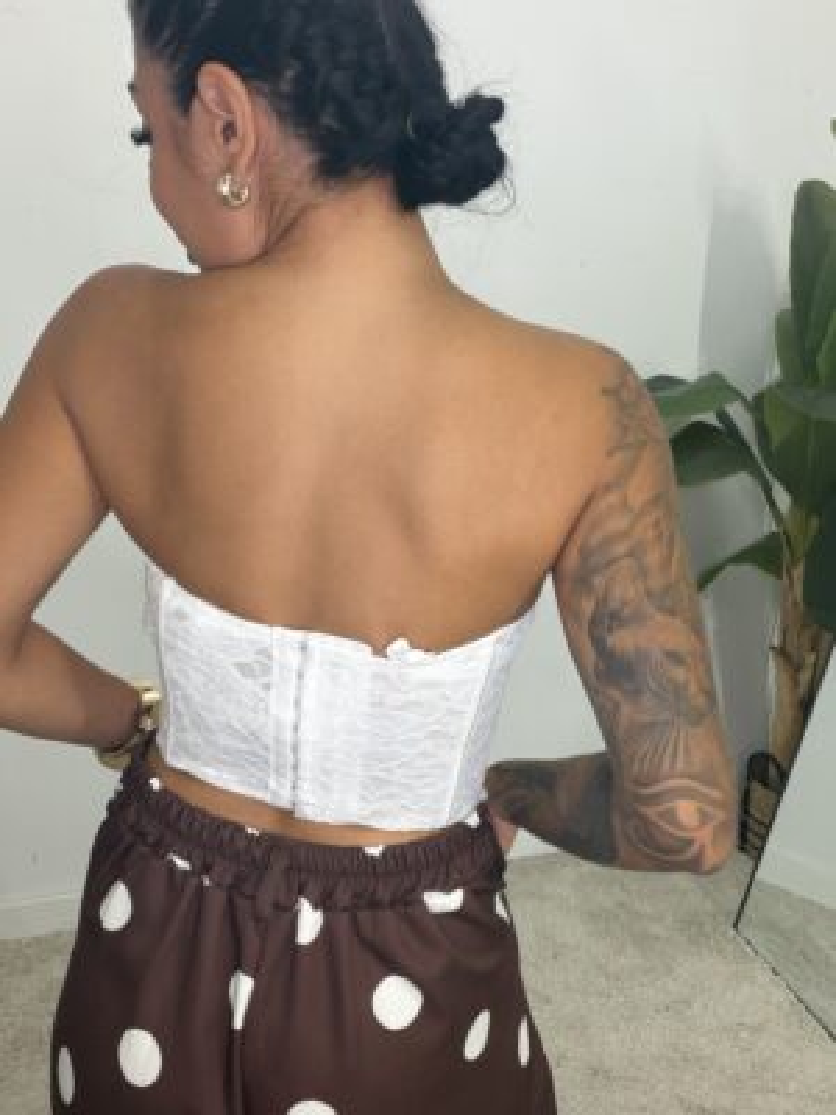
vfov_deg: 60.0
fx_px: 966
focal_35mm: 30
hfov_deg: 46.8
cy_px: 558
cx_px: 418
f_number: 1.9
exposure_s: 1/111
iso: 64
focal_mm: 2.71
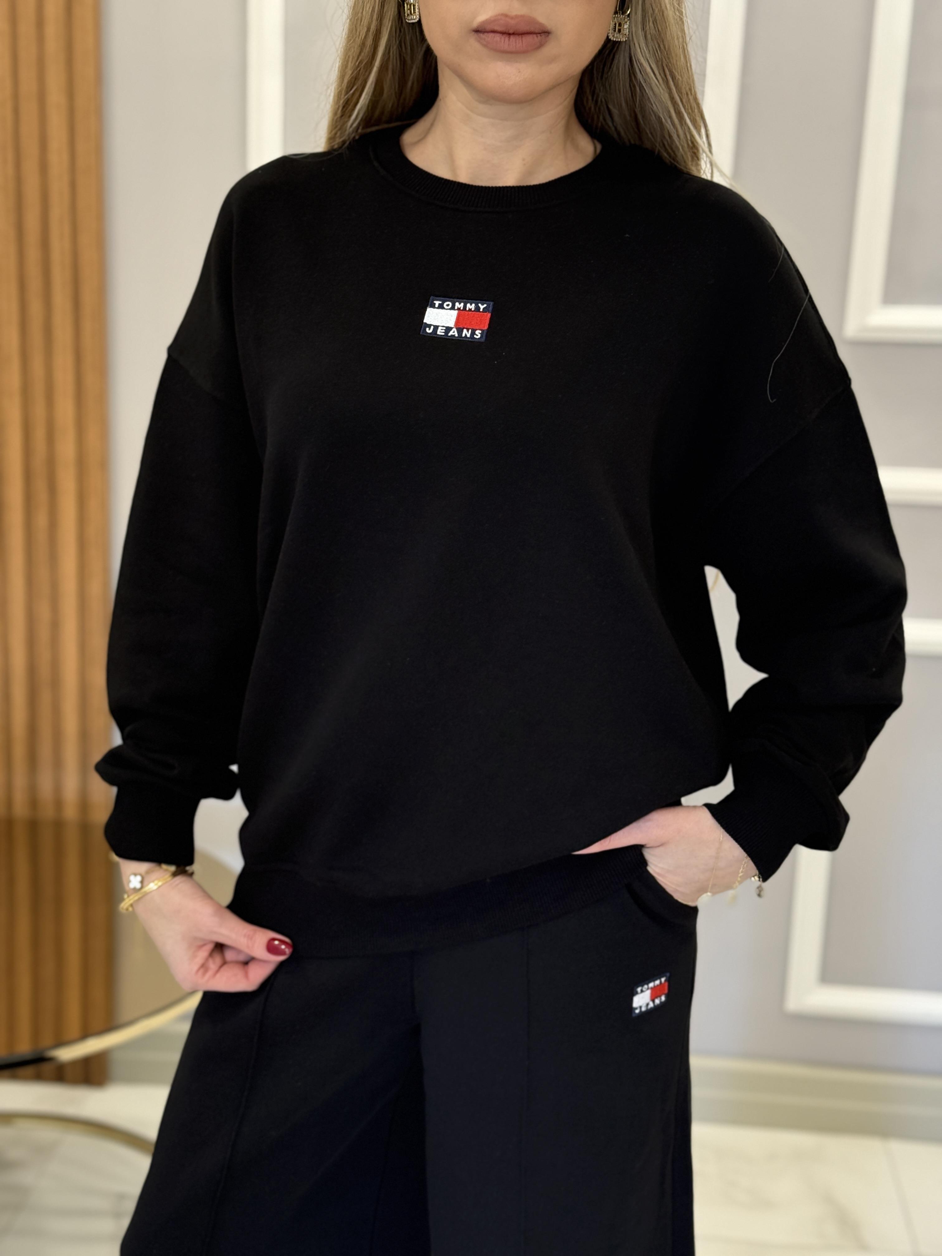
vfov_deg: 39.7
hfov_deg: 30.3
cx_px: 471
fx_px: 1742
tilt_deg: -12.9
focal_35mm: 48
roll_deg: -3.0
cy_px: 628
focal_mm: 6.76
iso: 160
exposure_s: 1/60
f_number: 1.78
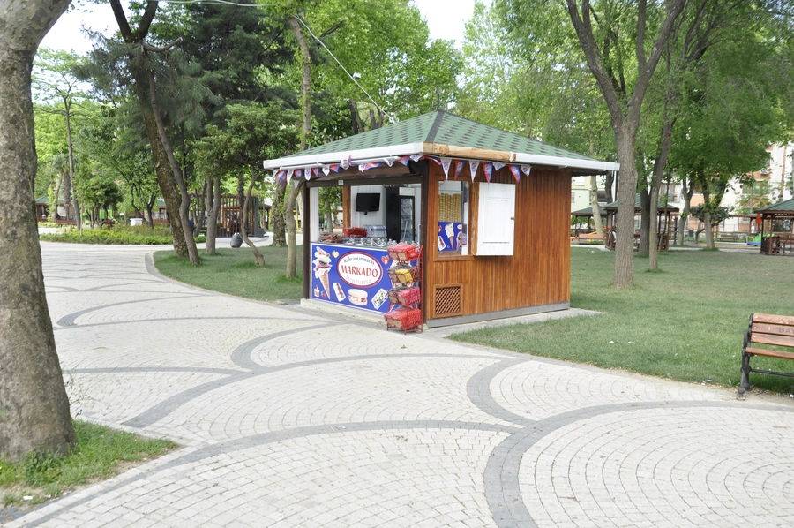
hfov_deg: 59.5
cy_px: 264
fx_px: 694
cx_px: 397
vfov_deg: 41.6
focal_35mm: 32
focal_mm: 21
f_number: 10
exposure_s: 1/125
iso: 250
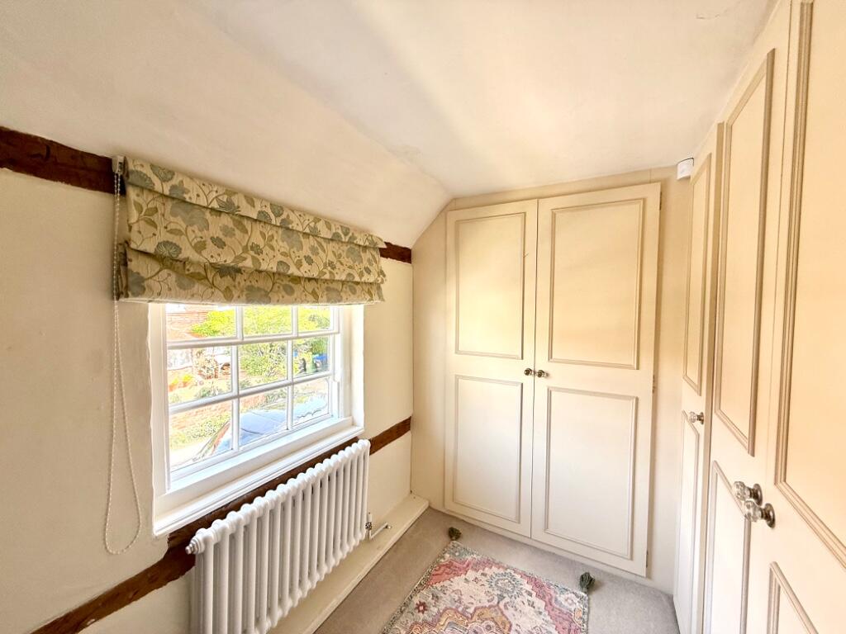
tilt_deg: -1.1
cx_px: 423
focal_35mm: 14
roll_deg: -0.6
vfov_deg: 85.7
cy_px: 317
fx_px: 342
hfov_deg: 102.1
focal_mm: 2.22
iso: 64
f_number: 2.2
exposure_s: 1/99
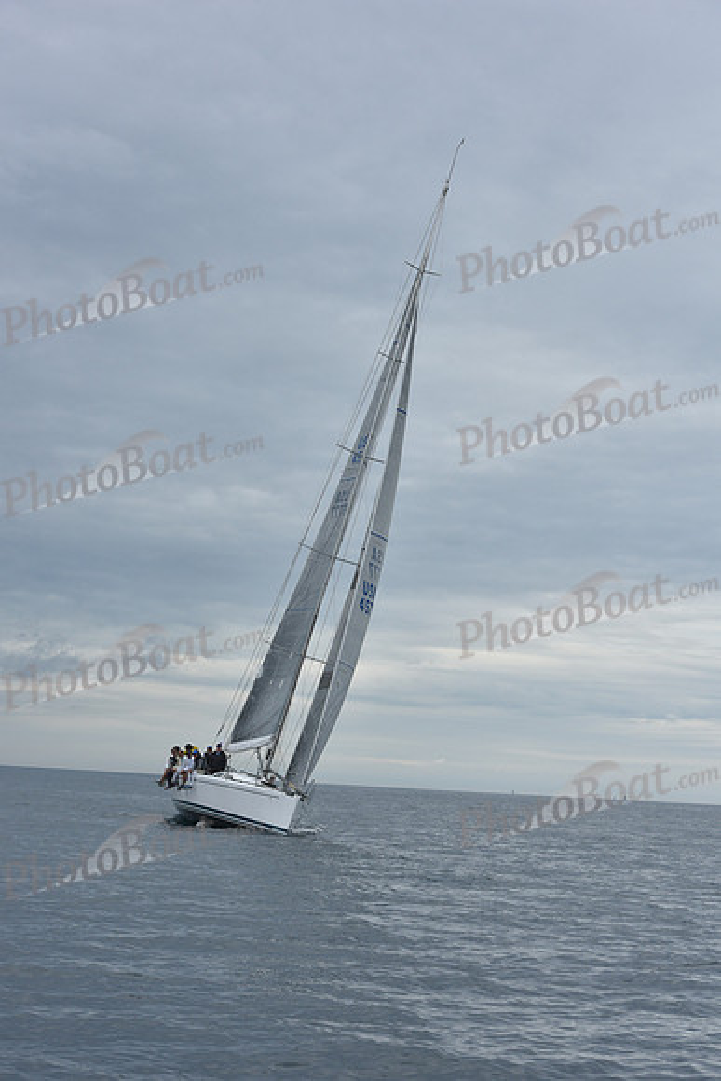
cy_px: 540
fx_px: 2101
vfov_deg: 28.8
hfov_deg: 19.5
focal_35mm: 70
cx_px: 360
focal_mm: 70
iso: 250
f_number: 10
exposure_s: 1/800
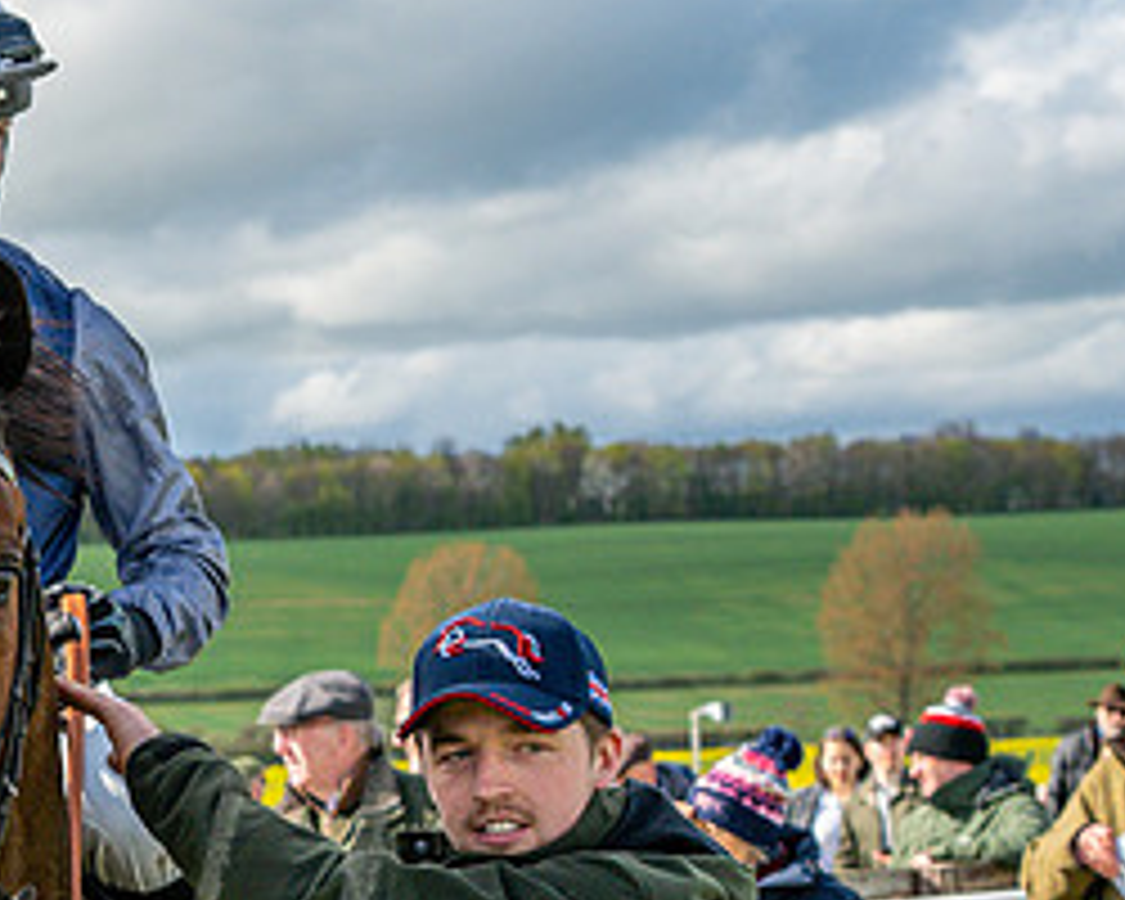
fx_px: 5094
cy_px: 680
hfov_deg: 12.2
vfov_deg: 10.1
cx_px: -412
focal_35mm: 153
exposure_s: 1/1250
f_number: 4.5
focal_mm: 35
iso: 400
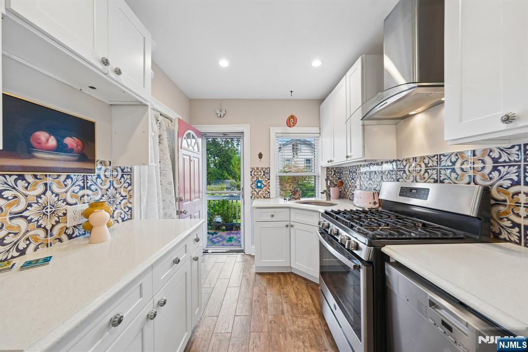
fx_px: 176
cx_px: 264
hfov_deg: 112.6
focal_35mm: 12
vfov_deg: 90.0
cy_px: 176
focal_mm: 8
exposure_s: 1/18
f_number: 5.6
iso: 160
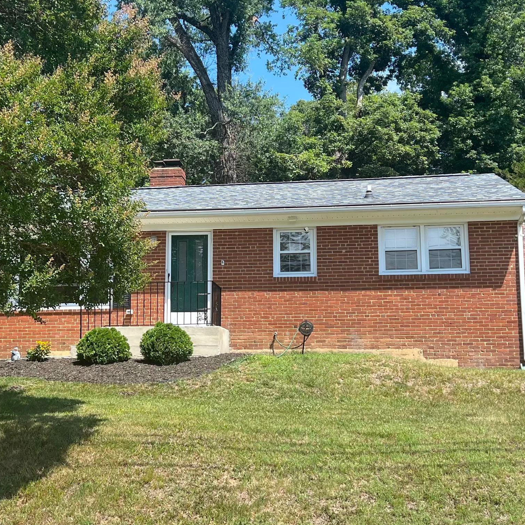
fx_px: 532
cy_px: 263
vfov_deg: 52.5
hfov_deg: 52.0
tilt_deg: +7.8
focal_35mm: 31
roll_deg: -0.4
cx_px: 195
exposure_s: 1/1934
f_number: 1.5
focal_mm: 5.7
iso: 50
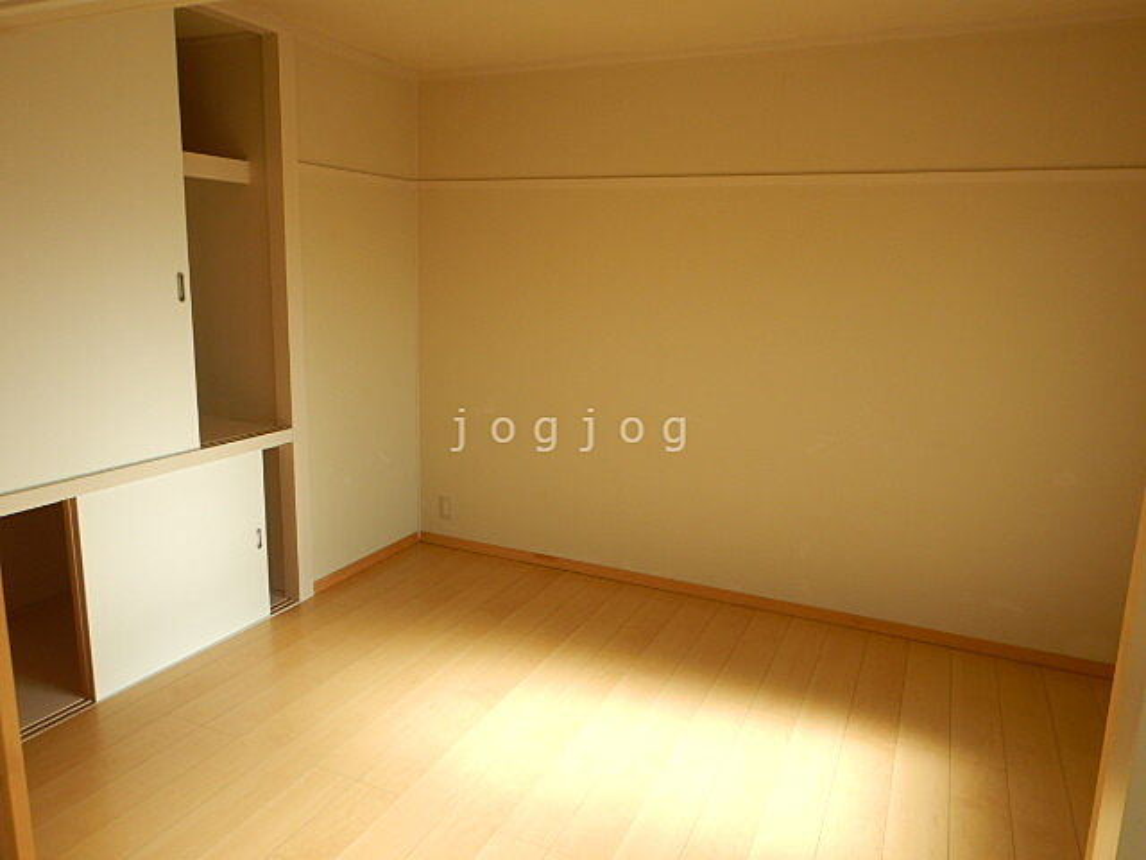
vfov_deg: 56.8
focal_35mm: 24
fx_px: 795
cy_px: 430
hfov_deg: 71.6
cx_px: 573
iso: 125
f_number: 2.8
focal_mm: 4.3
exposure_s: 1/320
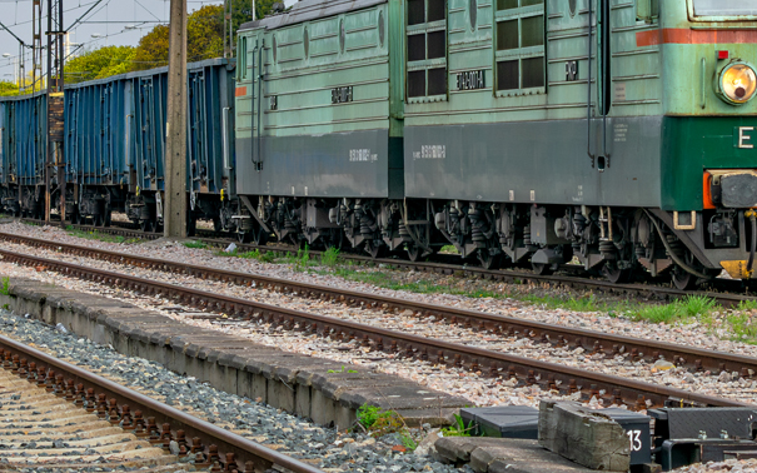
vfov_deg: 6.7
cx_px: 435
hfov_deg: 10.8
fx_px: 4002
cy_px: 54
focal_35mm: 194
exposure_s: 1/320
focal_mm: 48
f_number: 8
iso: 160
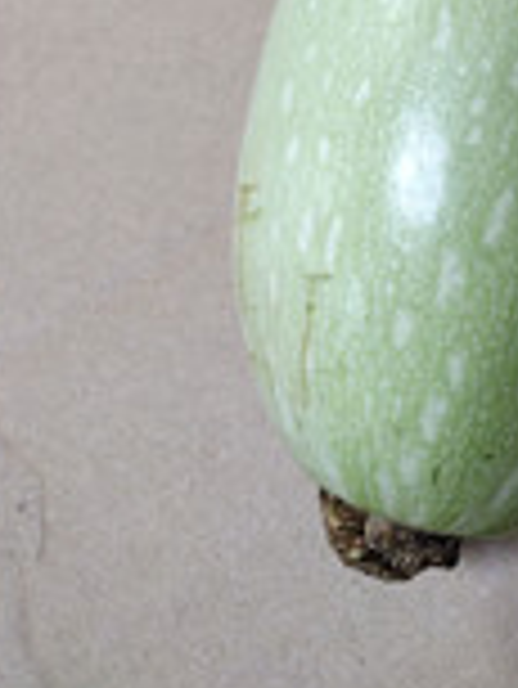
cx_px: 577
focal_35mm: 54
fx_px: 1076
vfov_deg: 31.0
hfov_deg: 25.1
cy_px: -99
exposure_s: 1/50
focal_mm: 4.76
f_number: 1.79
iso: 1060
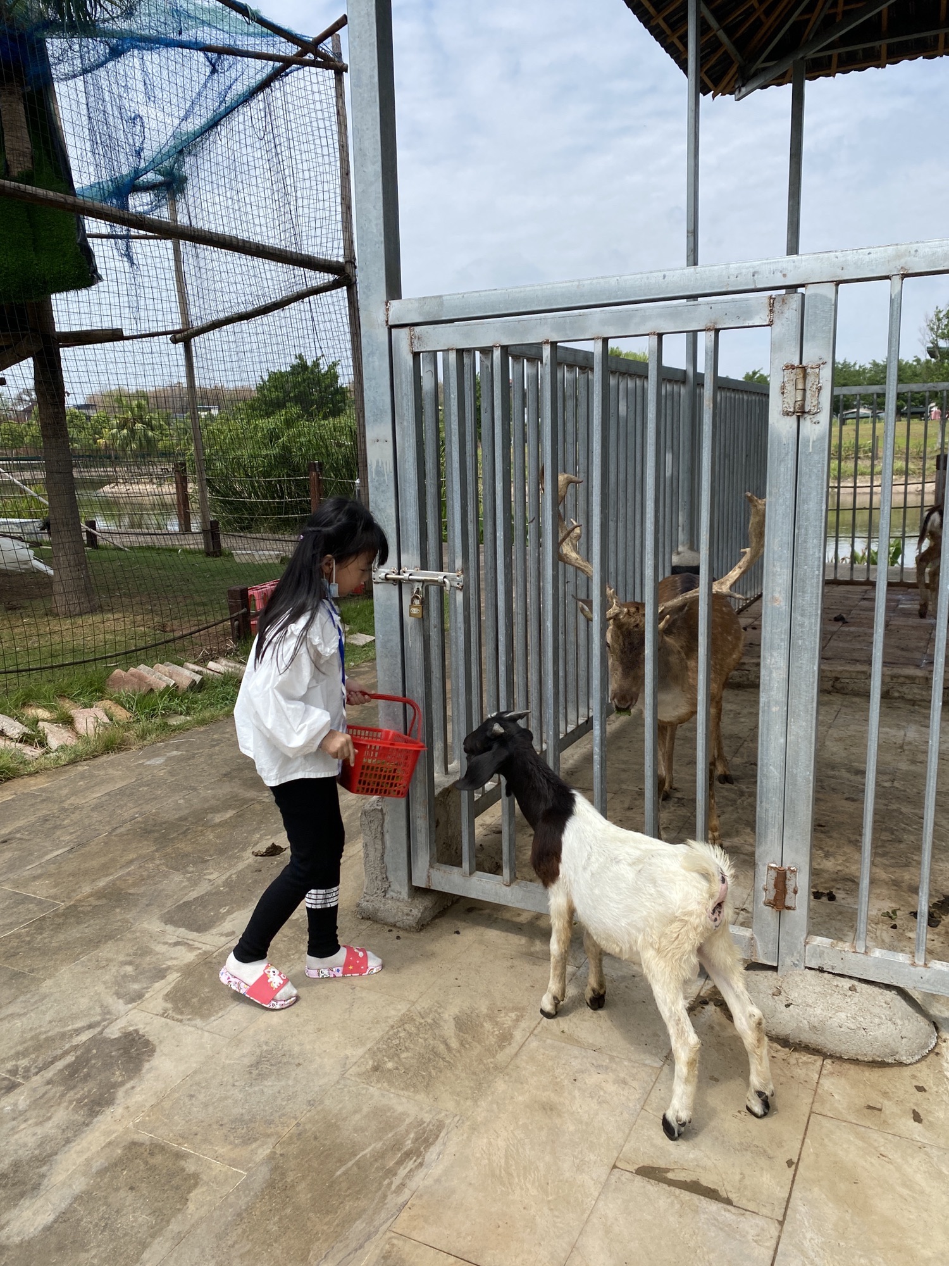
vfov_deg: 67.3
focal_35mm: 26
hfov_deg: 53.1
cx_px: 474
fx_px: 950
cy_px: 633
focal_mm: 4.25
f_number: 1.8
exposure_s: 1/2625
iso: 32
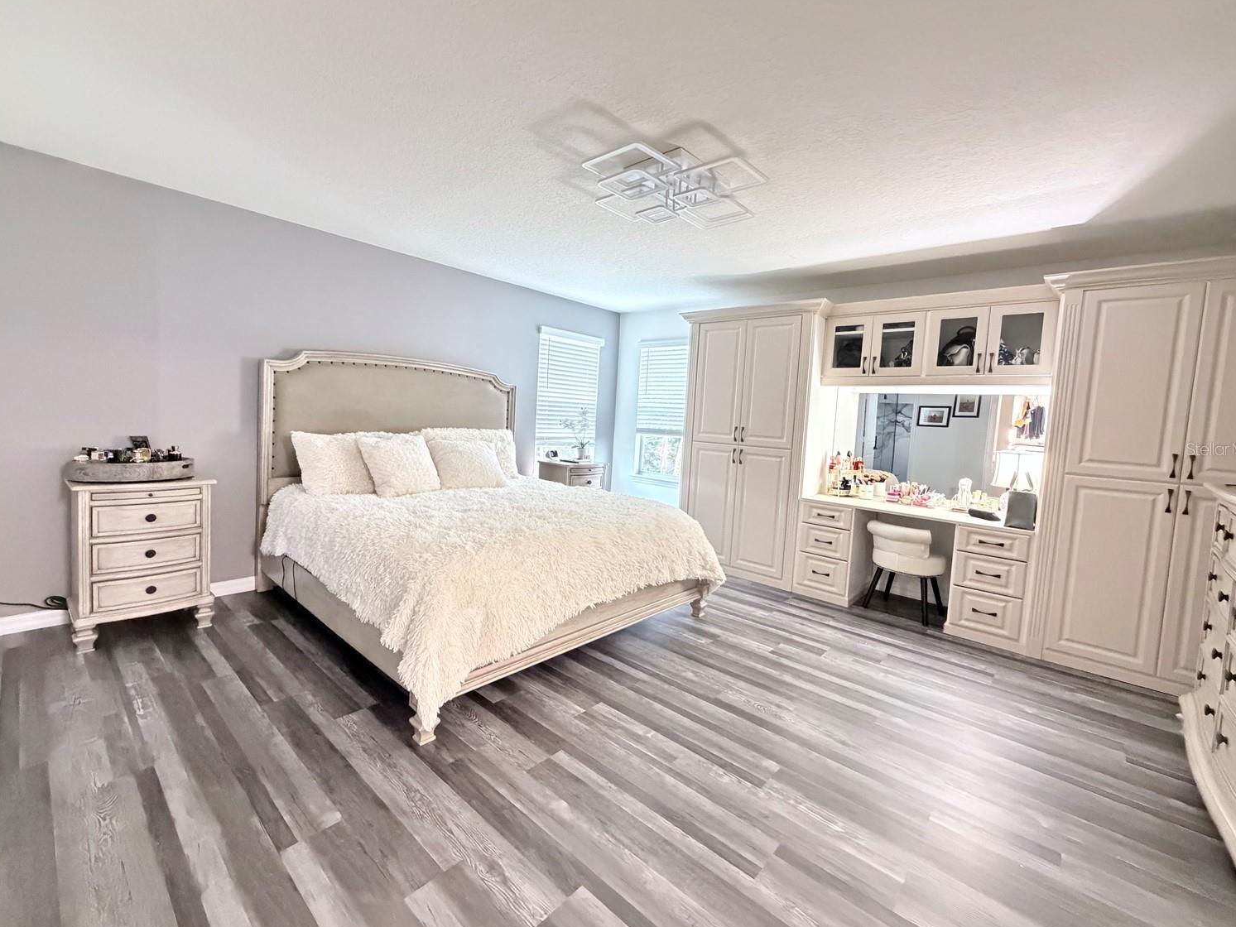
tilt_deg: -3.9
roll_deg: -2.3
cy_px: 449
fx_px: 536
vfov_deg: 81.7
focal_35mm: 15
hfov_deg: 98.1
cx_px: 602
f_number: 2.2
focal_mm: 2.22
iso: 1250
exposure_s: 1/40
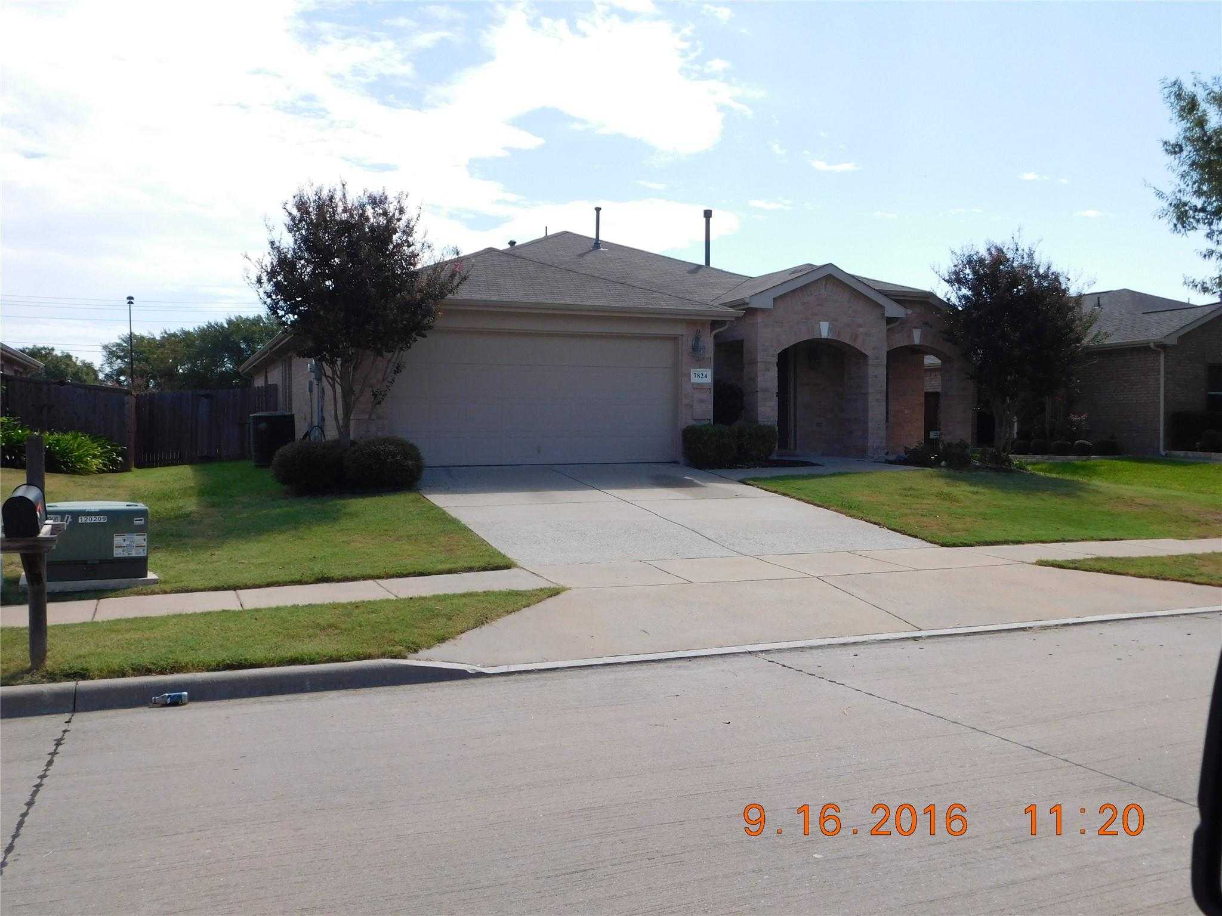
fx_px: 1059
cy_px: 458
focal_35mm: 30
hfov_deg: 60.0
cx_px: 611
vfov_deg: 46.8
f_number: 6.4
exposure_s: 1/400
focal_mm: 5.3
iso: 125
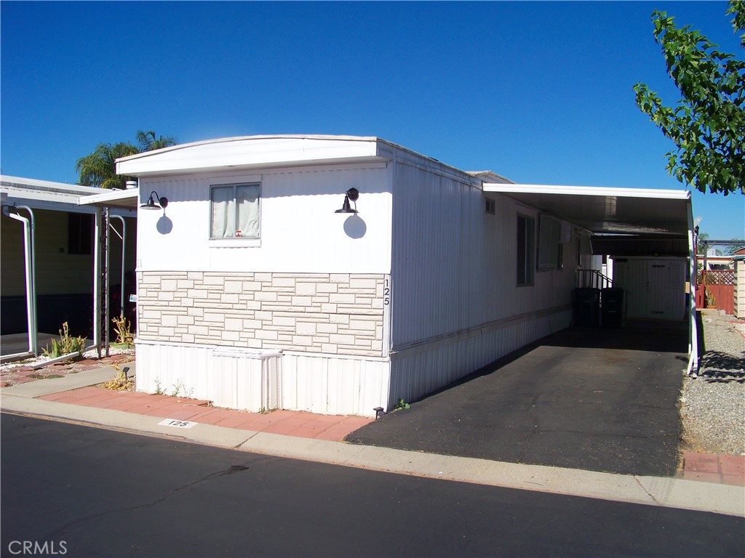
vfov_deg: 42.9
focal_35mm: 33
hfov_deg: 55.4
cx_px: 372
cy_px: 279
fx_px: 710
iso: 64
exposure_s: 1/1250
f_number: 3.6
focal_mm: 5.85
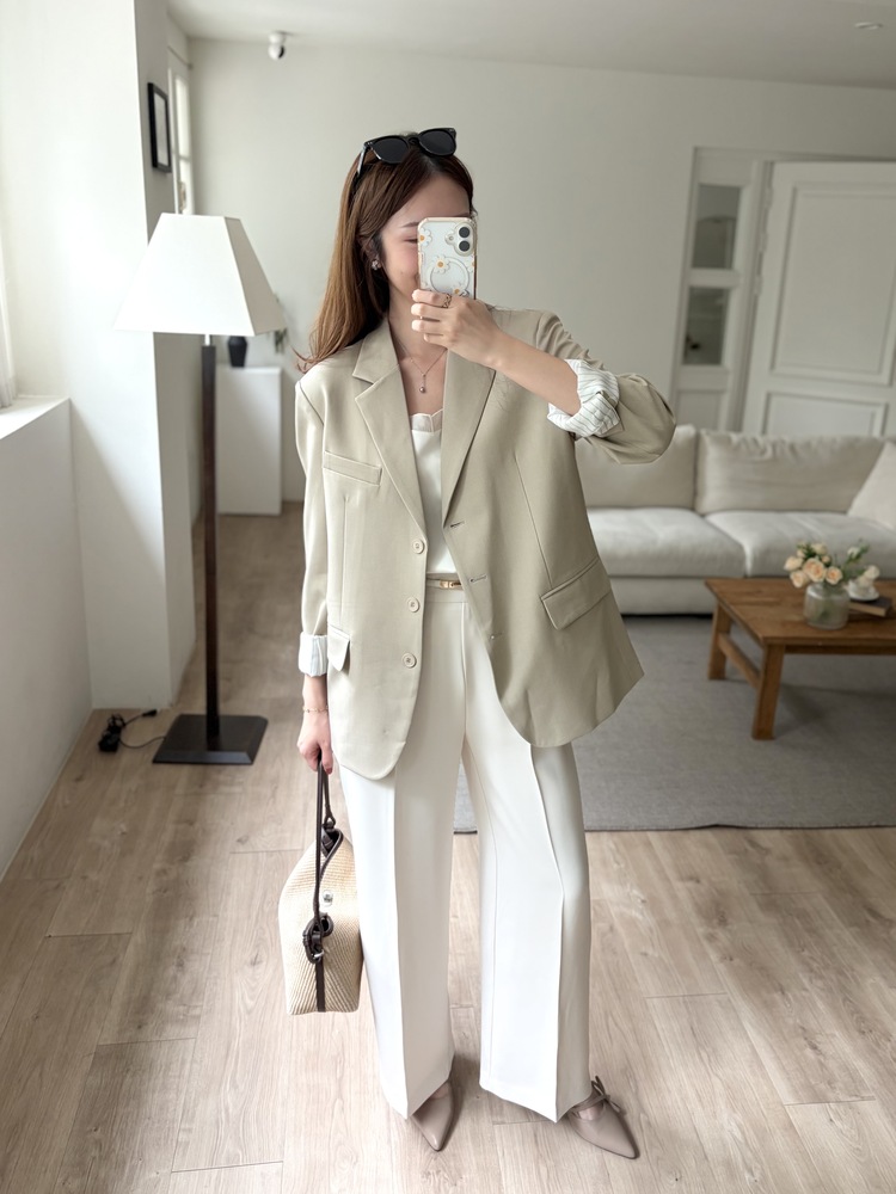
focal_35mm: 26
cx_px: 448
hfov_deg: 53.1
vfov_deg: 67.3
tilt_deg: -17.8
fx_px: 897
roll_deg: -2.7
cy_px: 597
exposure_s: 1/92
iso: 125
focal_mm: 5.96
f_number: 1.6
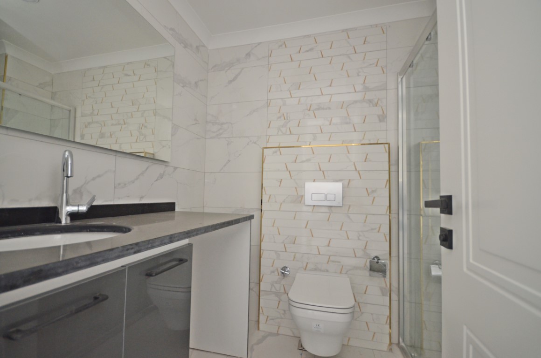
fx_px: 225
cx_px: 270
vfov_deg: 77.1
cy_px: 179
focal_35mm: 15
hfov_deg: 100.5
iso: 800
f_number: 4
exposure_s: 1/60
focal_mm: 10
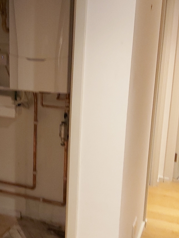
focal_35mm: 51
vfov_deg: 37.5
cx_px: 33
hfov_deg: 27.9
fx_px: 352
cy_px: 114
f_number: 1.7
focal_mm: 3.92
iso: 500
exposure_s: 1/25
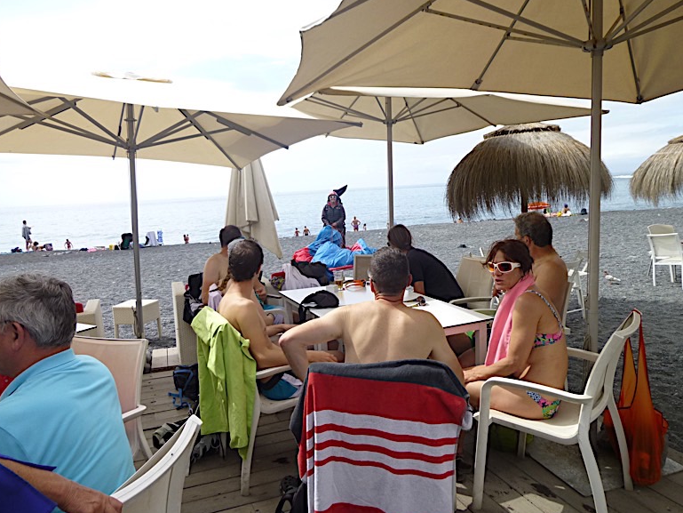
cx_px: 342
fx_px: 513
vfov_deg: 53.1
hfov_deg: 67.3
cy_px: 264
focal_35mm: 26
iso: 100
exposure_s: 1/1000
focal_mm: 4.5
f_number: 3.1
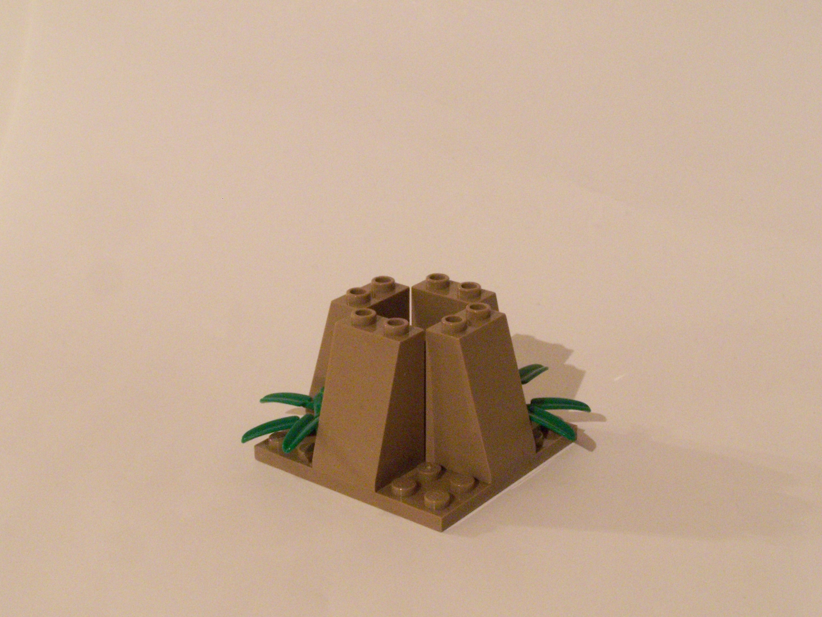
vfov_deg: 21.9
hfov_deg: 29.0
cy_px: 308
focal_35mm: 67
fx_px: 1591
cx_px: 411
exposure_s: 1/2
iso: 400
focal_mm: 11.1
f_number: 8
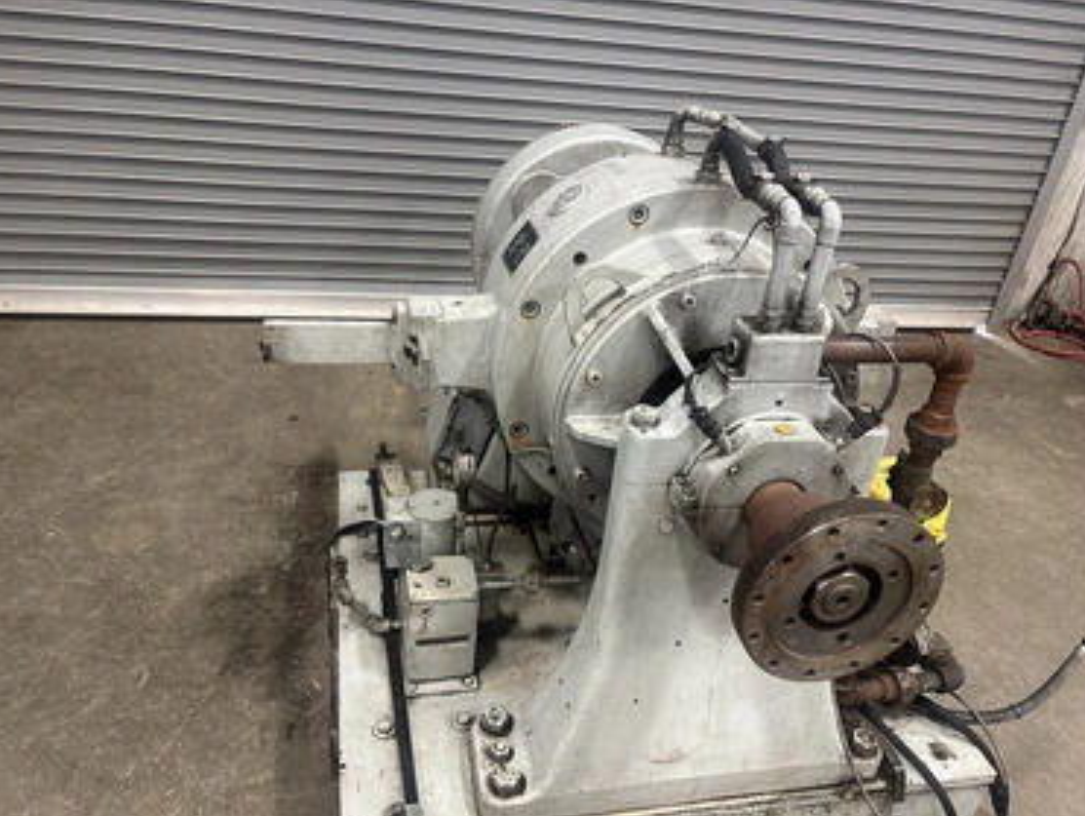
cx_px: 556
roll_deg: -6.8
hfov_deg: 63.4
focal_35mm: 28
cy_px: 436
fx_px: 878
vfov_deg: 49.8
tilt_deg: -29.9
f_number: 1.6
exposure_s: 1/60
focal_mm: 5.96
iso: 320
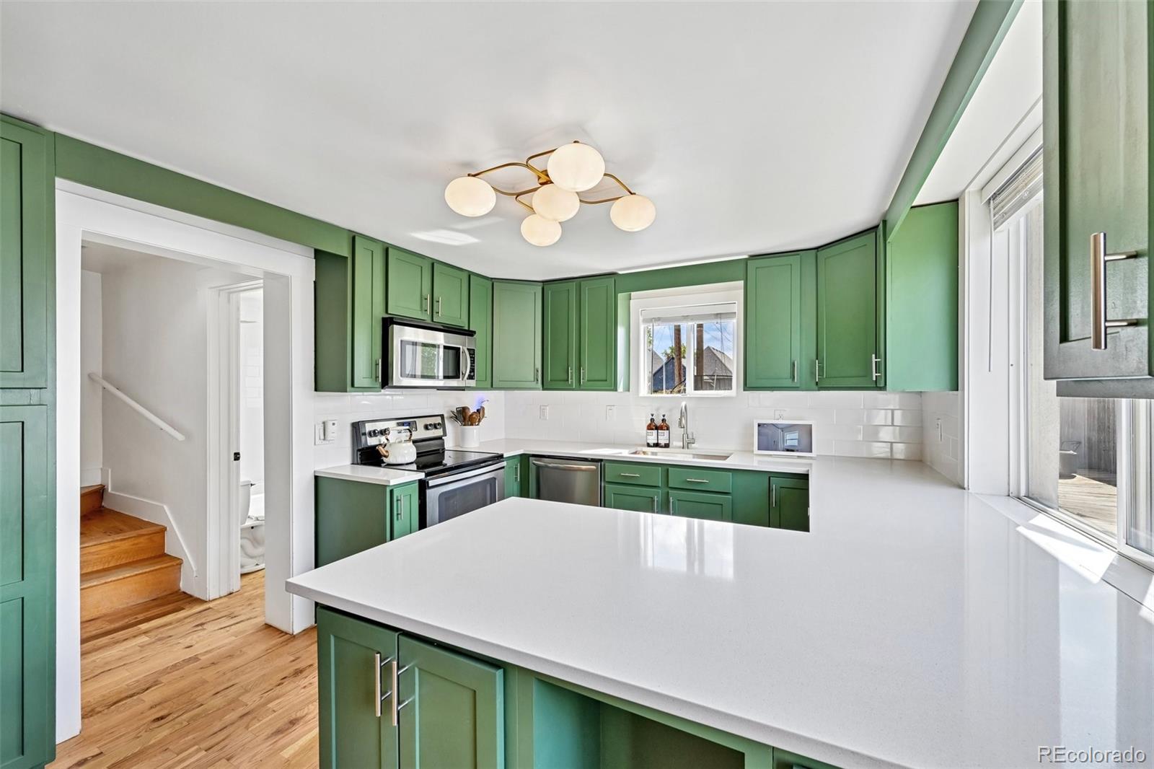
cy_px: 384
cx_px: 577
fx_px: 449
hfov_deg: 104.3
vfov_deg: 81.2
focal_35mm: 14
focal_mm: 14
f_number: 11
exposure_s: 1/15
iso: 110
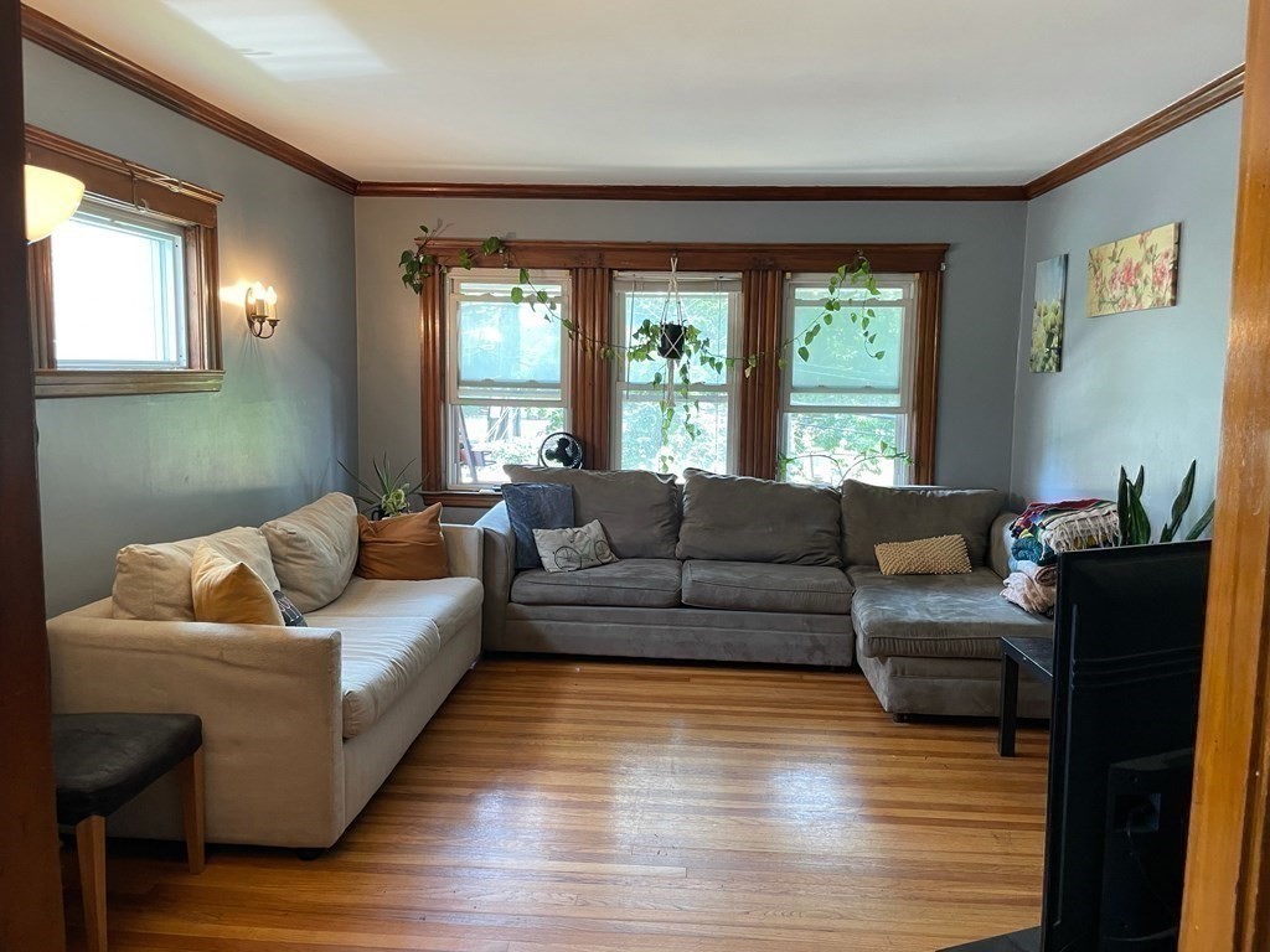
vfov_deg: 53.1
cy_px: 476
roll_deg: -1.1
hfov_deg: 67.3
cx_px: 635
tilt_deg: -6.0
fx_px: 954
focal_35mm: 26
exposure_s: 1/60
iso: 125
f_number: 1.6
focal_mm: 4.2
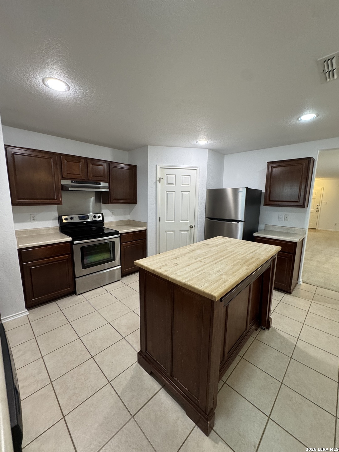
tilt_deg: -8.3
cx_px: 170
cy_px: 226
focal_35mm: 14
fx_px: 183
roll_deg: +0.0
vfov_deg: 102.1
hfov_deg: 85.7
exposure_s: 1/120
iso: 250
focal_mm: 2.22
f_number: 2.2
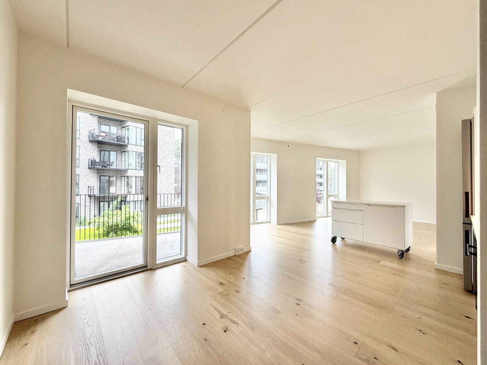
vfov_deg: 85.7
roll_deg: +0.2
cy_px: 182
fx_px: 197
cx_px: 244
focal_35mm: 14
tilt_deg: +0.7
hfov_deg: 102.1
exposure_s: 1/121
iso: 160
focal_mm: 2.22
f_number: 2.2
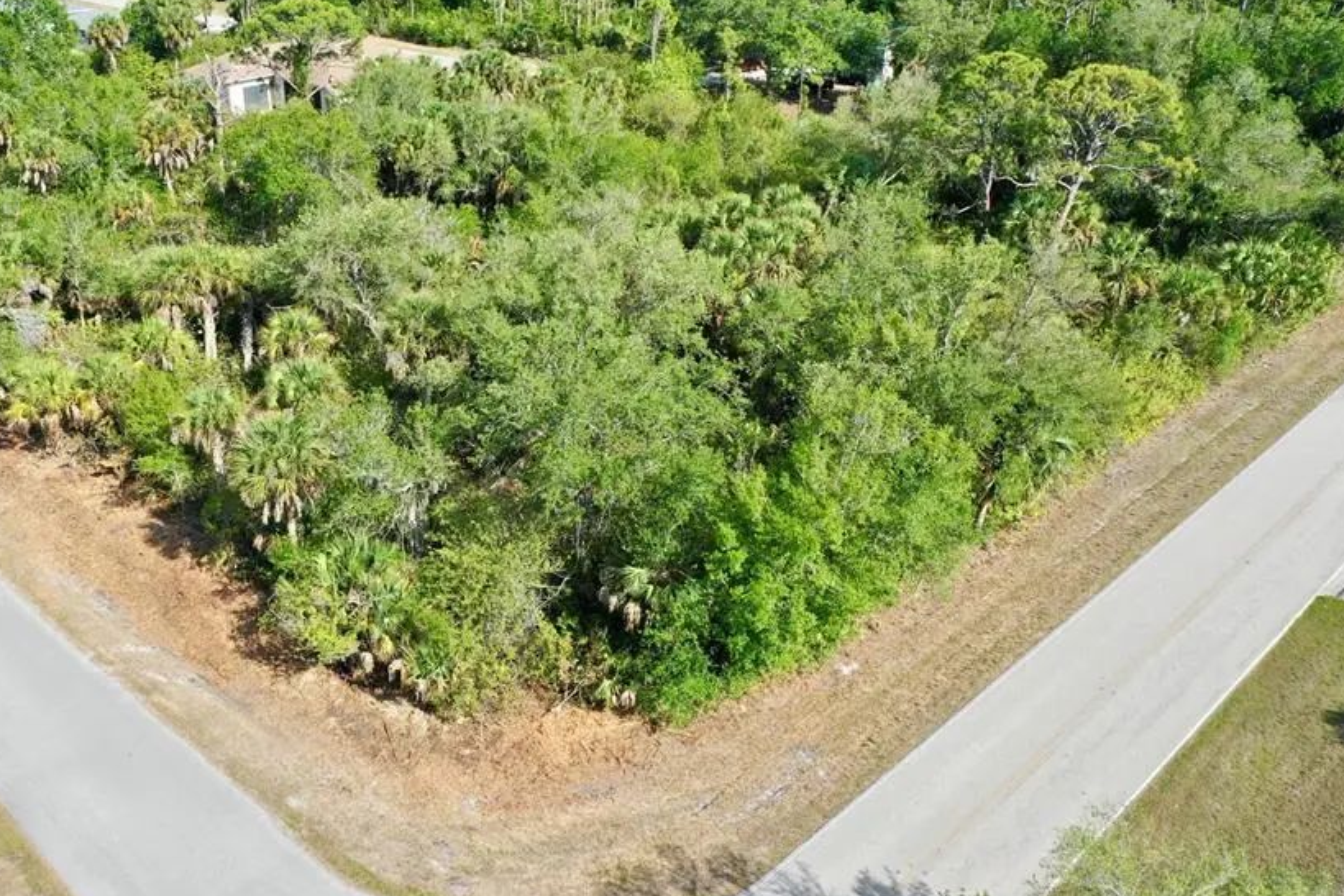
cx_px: 514
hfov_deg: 53.9
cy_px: 392
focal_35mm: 35
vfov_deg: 37.8
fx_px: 1307
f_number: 5.6
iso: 100
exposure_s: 1/320
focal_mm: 10.26
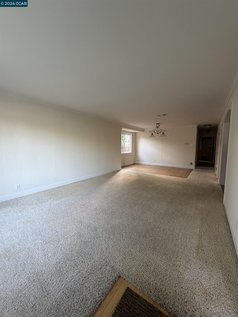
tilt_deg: -5.5
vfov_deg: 102.1
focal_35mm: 14
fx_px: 128
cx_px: 119
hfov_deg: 85.7
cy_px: 158
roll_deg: +0.4
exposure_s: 1/116
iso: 320
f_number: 2.2
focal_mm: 2.22
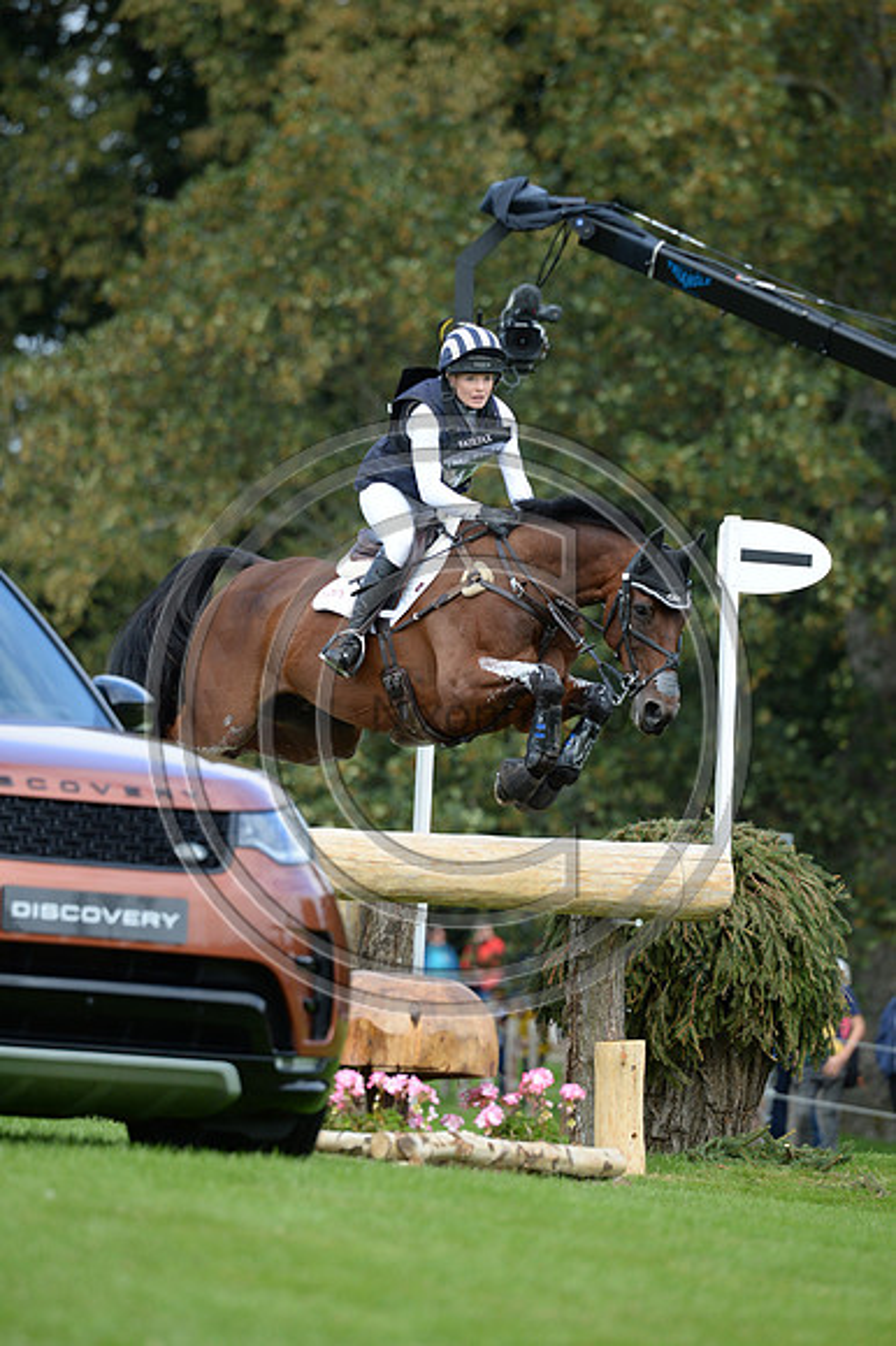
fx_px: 14950
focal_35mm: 400
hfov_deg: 3.4
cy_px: 673
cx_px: 448
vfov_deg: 5.2
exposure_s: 1/1000
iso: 800
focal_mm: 400
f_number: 6.3
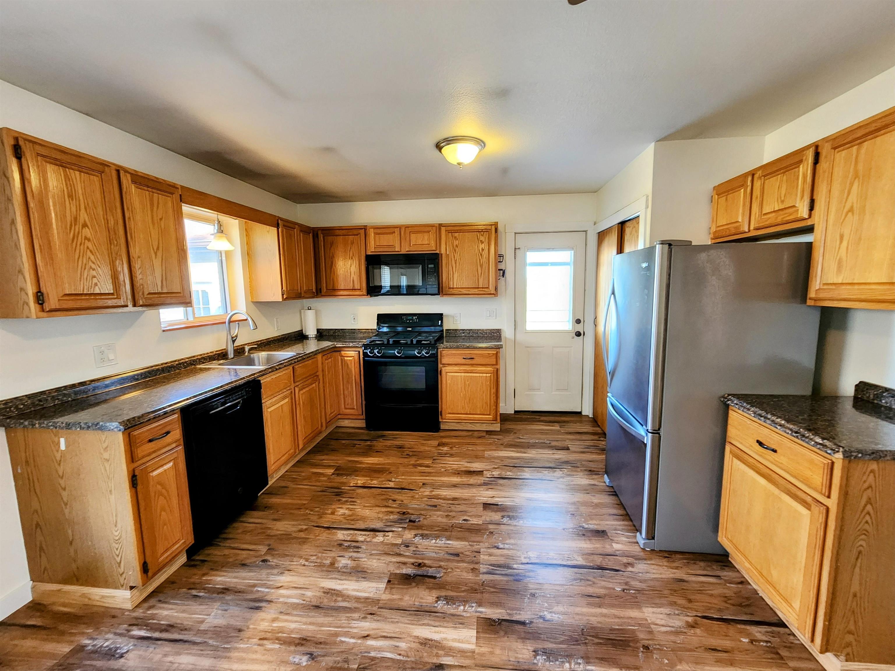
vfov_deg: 89.9
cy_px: 336
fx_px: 336
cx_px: 448
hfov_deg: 106.2
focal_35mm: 13
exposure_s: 1/40
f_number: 2.2
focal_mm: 2.2
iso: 320
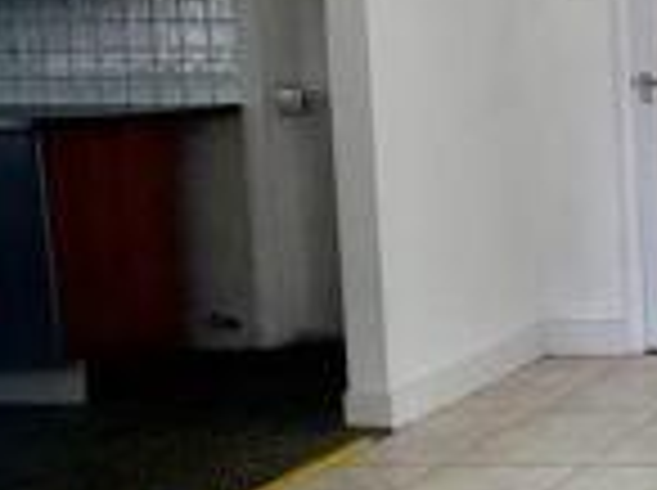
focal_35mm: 56
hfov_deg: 20.7
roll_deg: +0.7
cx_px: 1235
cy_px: 83
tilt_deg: -3.4
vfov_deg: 25.5
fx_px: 1061
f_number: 2.2
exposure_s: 1/121
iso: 320
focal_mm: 2.22
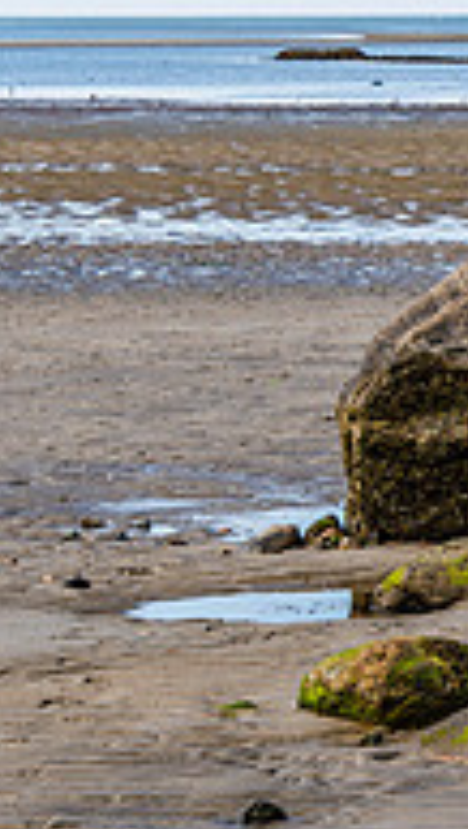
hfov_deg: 5.2
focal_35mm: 228
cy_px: 625
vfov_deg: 9.4
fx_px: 5015
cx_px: 1000
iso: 72
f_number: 8
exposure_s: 1/250
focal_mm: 72
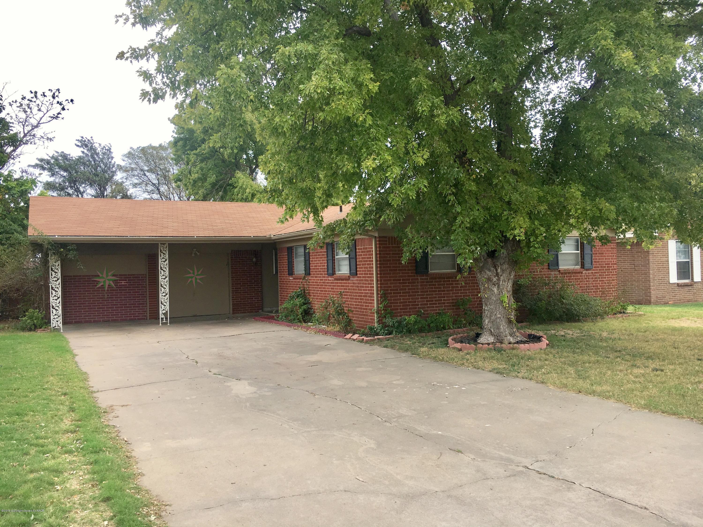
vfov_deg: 48.2
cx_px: 352
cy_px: 264
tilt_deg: +0.0
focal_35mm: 29
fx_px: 589
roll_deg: +1.9
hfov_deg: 61.7
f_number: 2.2
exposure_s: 1/549
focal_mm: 4.15
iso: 25
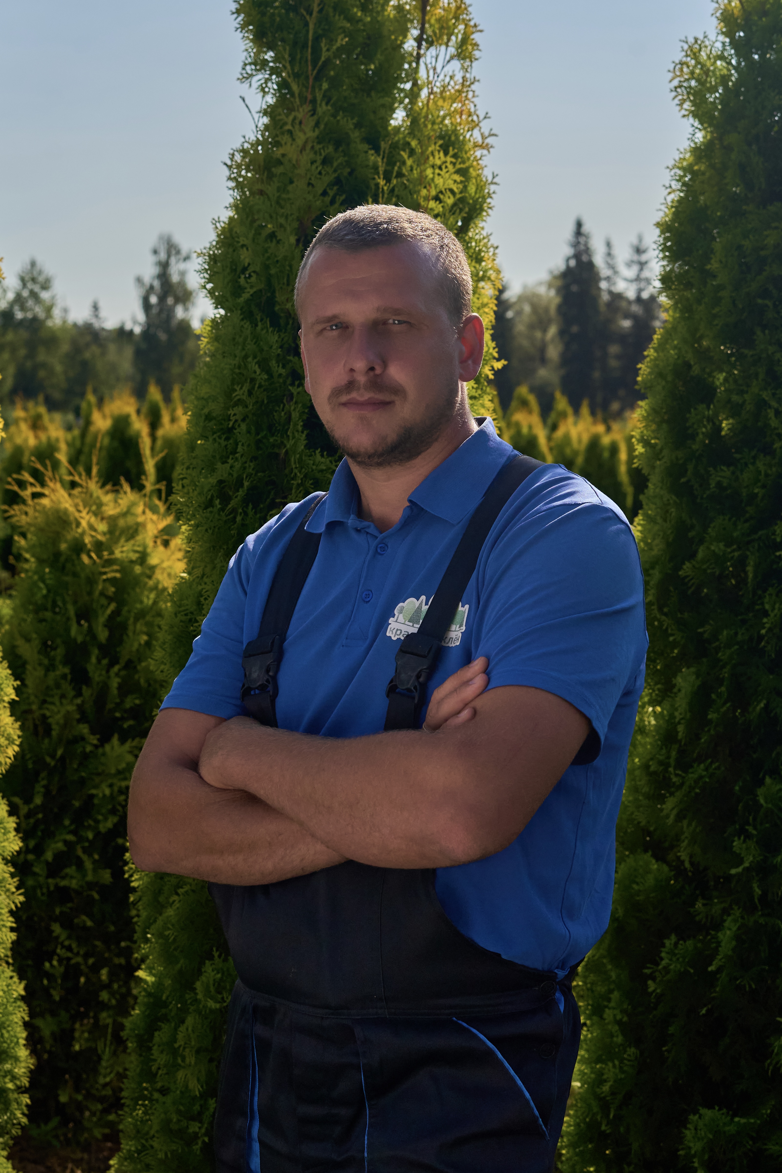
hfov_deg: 27.0
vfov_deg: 39.6
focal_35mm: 50
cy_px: 586
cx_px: 391
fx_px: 1629
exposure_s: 1/320
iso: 800
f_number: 6.3
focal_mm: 50
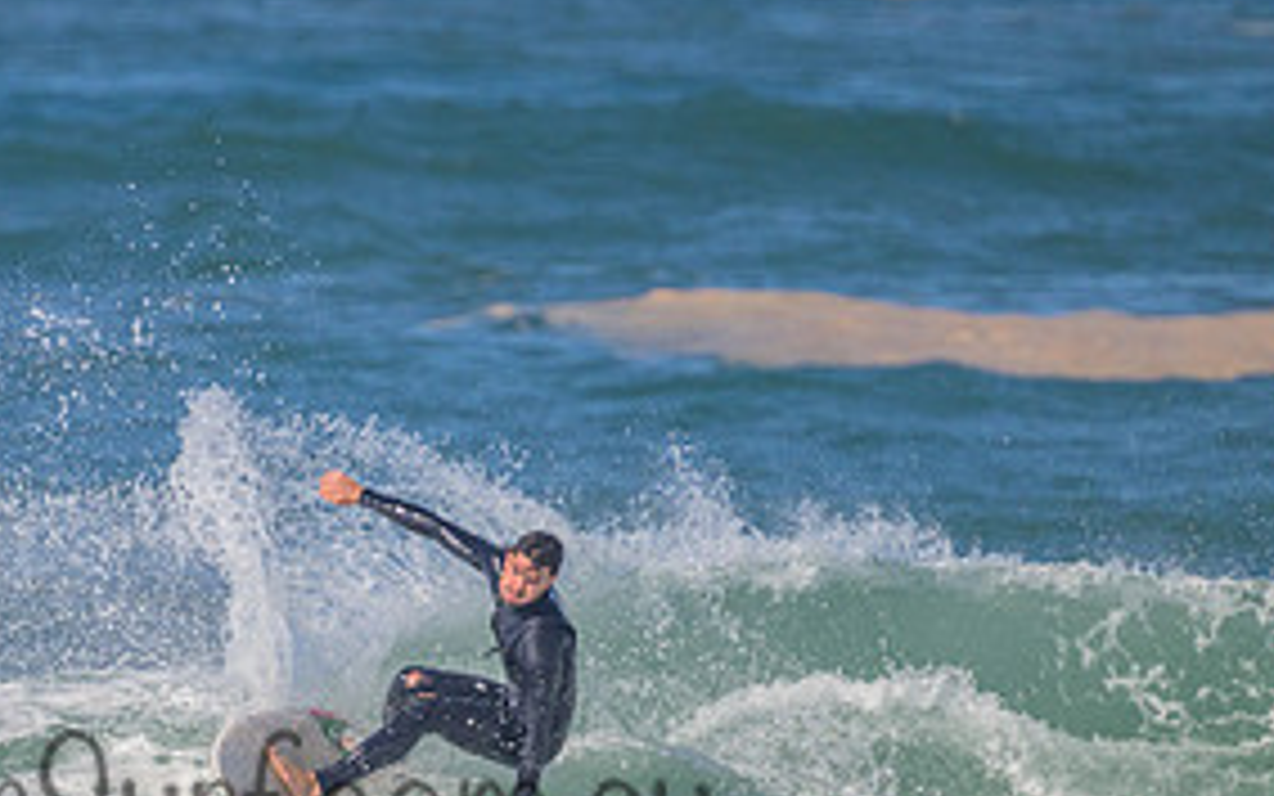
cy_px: 762
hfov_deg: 1.3
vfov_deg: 0.8
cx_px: 234
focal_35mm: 1672
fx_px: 58064
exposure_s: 1/2000
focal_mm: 800
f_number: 11
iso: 800
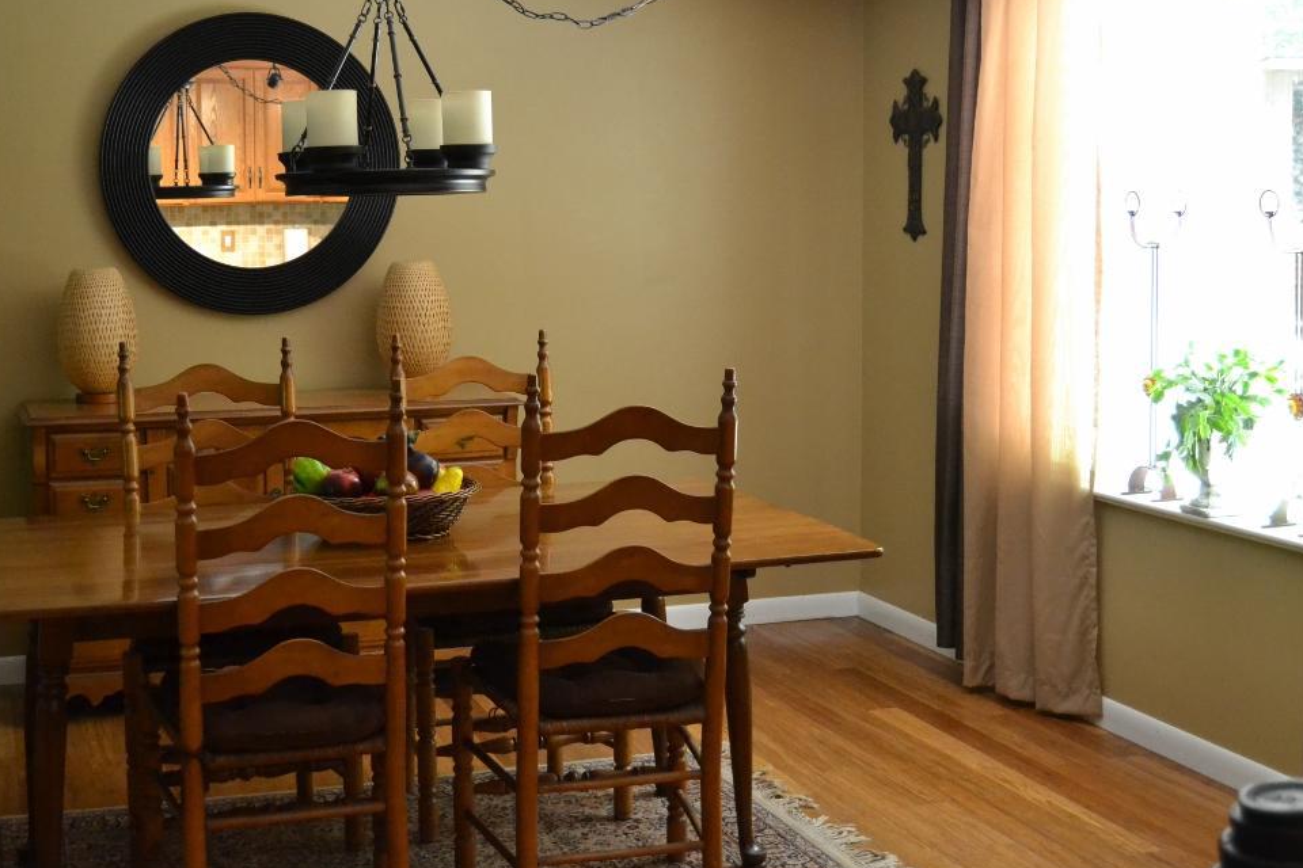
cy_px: 376
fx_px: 1737
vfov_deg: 28.0
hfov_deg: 40.9
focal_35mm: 48
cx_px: 505
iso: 2800
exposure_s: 1/60
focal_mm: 24
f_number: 3.8
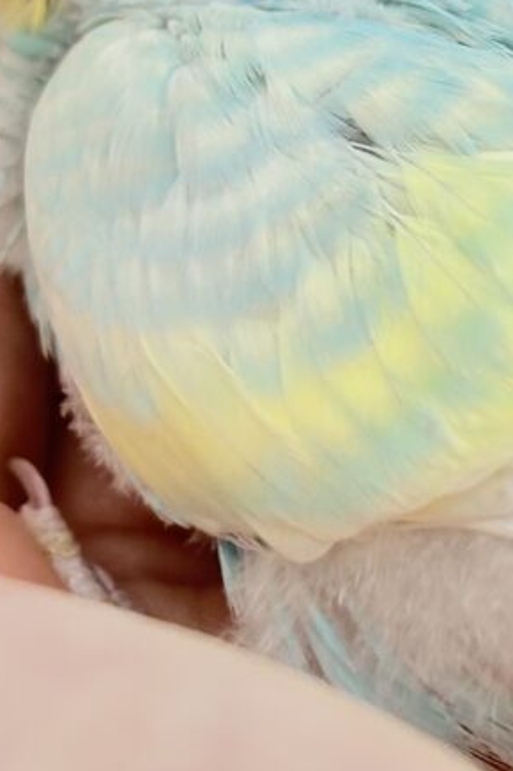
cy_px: -12
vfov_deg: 13.6
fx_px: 3190
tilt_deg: -9.1
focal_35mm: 149
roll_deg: -0.3
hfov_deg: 9.2
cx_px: 444
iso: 50
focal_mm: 5.96
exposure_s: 1/100
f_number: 1.6
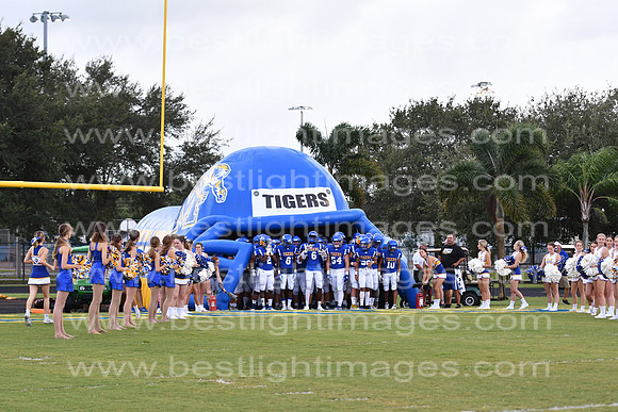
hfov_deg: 18.2
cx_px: 309
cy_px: 206
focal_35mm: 112
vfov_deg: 12.2
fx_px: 1932
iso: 800
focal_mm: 75
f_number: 3.2
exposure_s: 1/1000
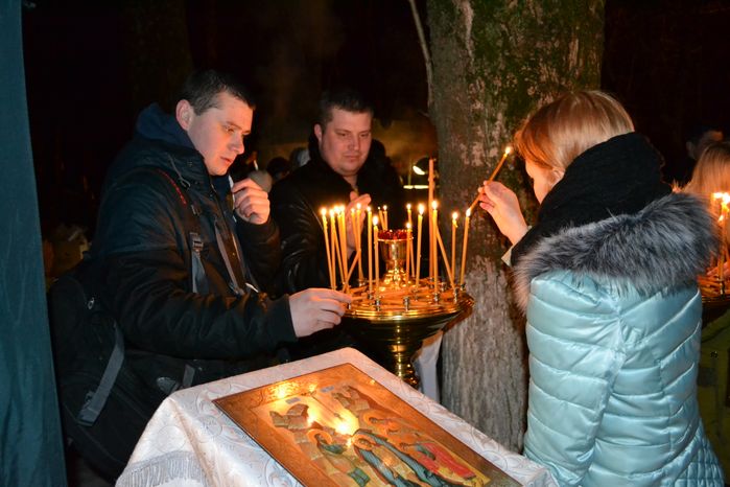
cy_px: 244
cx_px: 365
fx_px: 669
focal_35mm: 33
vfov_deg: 40.0
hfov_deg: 57.2
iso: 3200
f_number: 3.8
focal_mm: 22
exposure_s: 1/60
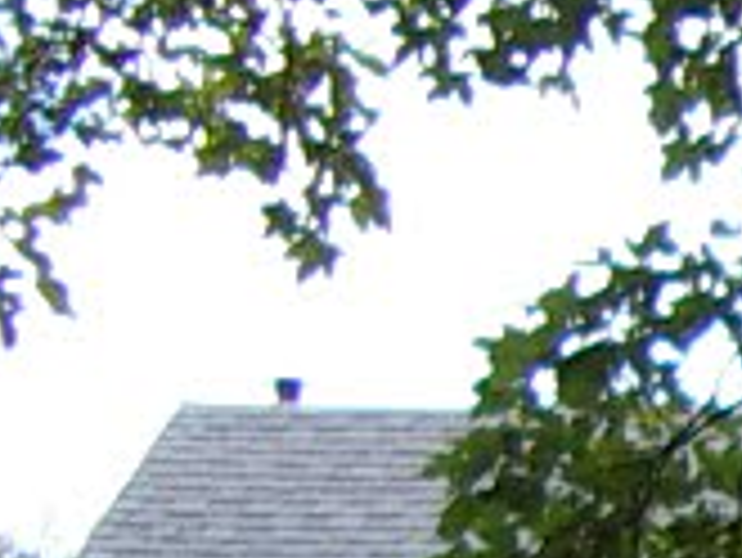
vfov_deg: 6.2
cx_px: 2118
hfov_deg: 7.5
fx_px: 5062
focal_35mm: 236
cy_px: 1026
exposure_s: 1/160
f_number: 2.6
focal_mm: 5.8
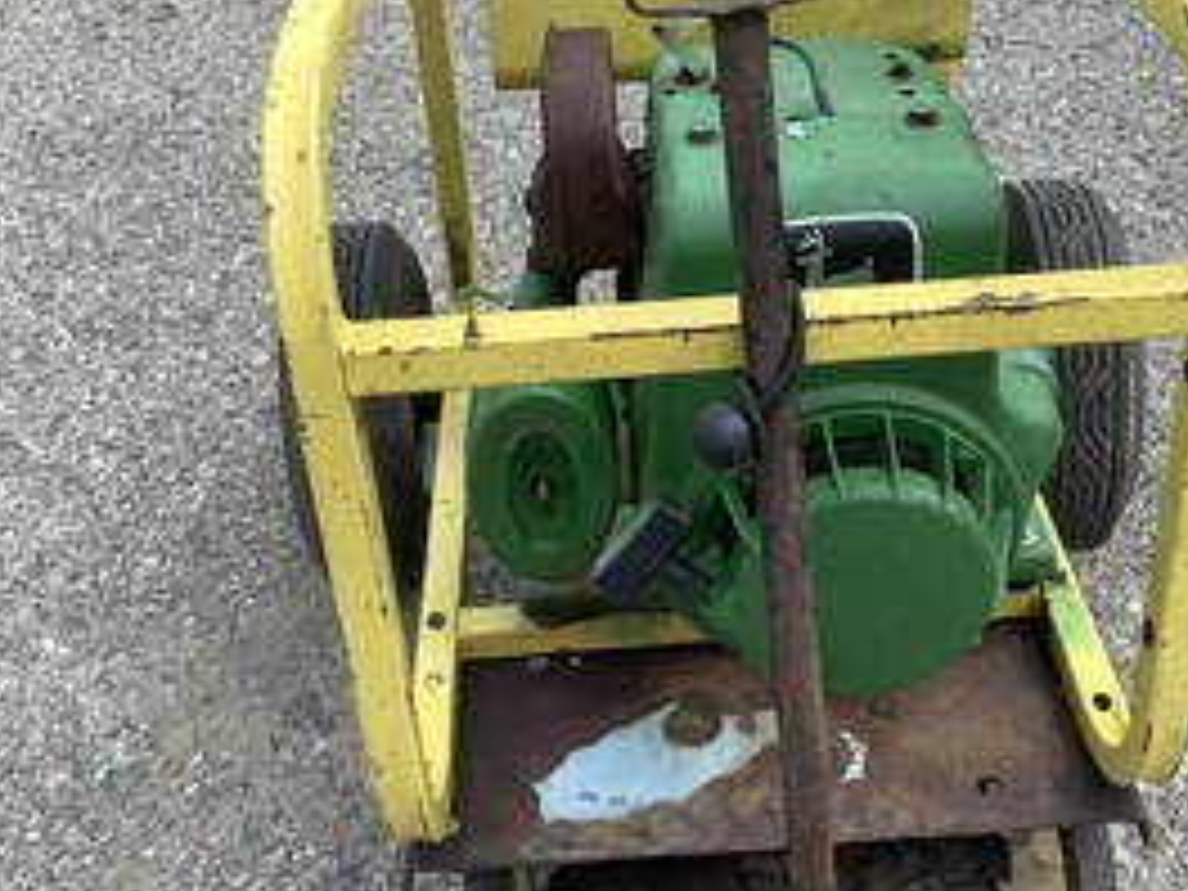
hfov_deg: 40.4
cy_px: 382
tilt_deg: -45.4
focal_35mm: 47
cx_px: 657
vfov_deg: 30.8
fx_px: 1613
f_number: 2.4
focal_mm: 3.3
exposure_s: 1/259
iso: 25
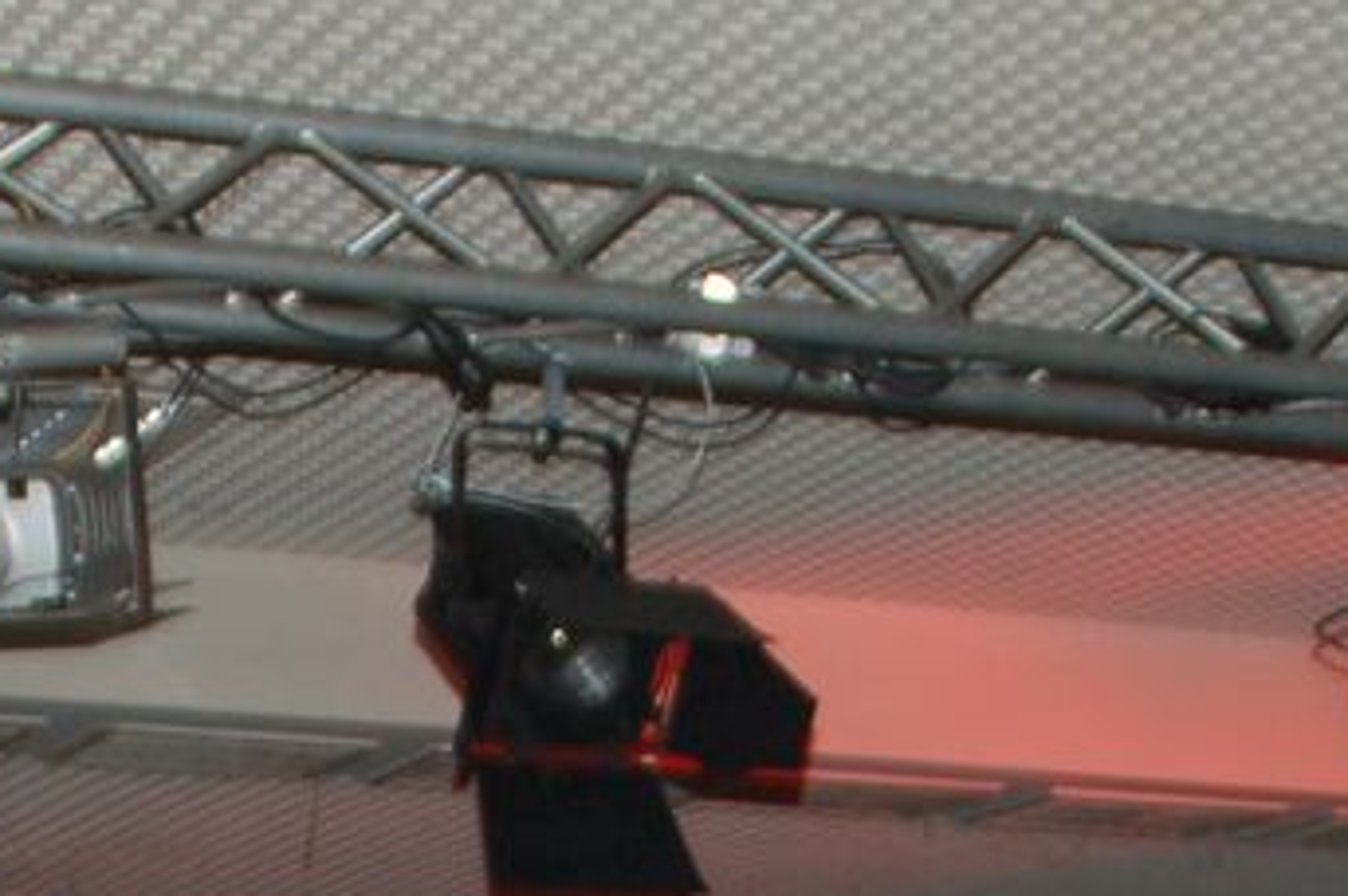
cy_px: 1472
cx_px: 515
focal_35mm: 123
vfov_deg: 10.6
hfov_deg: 16.6
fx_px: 4601
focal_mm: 22
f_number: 3.8
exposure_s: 1/60
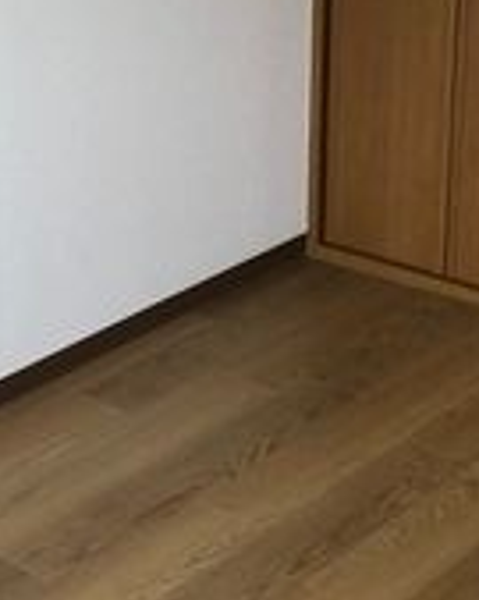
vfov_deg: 19.6
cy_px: 153
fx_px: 1720
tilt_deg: -17.5
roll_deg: +0.8
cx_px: 85
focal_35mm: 97
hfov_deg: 15.7
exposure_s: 1/67
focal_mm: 3.99
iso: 40
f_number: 1.8
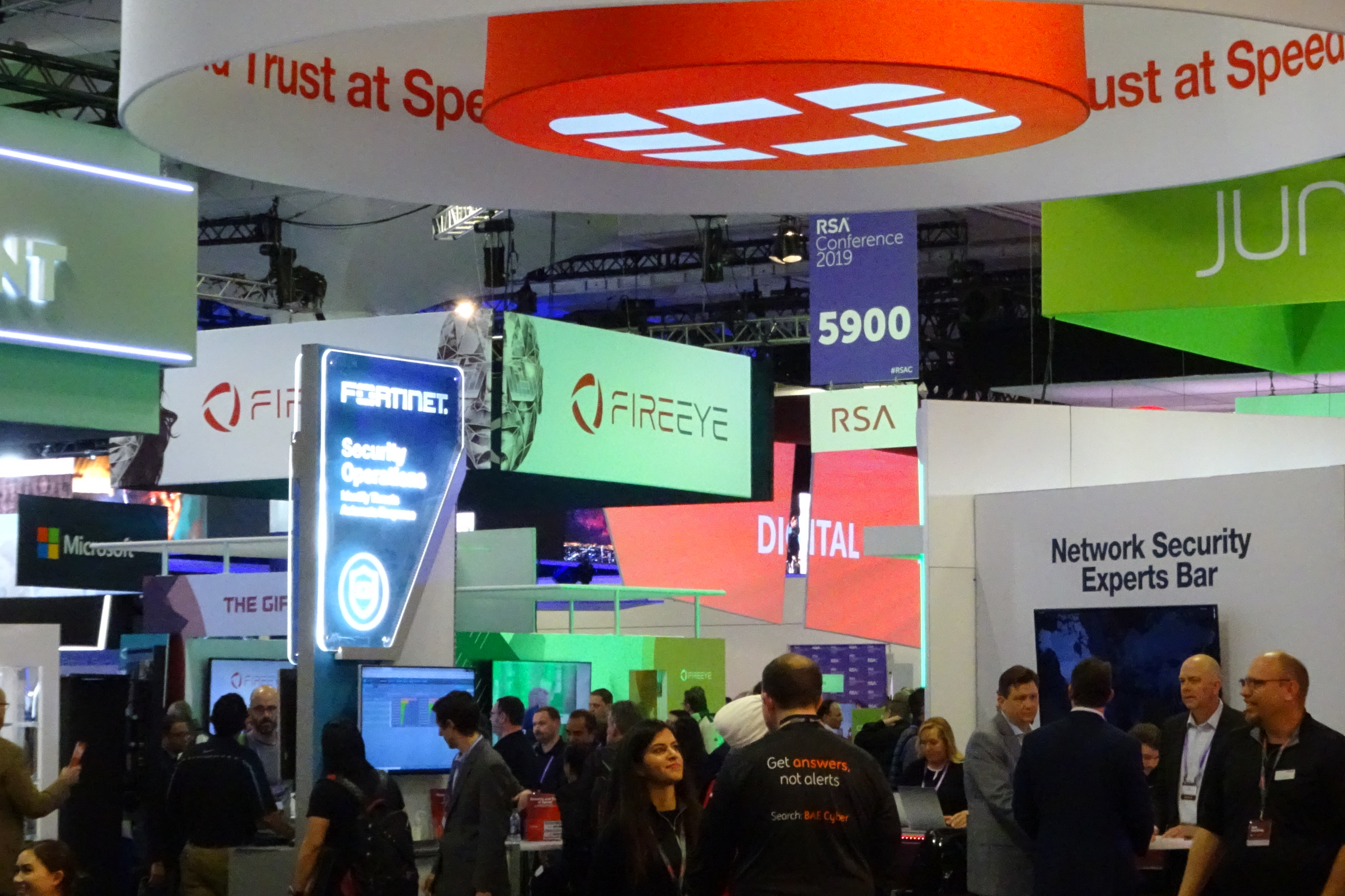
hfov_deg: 23.3
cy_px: 388
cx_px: 817
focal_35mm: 87
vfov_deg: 15.7
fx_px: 3250
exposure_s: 1/100
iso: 1250
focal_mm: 10.23
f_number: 4.5
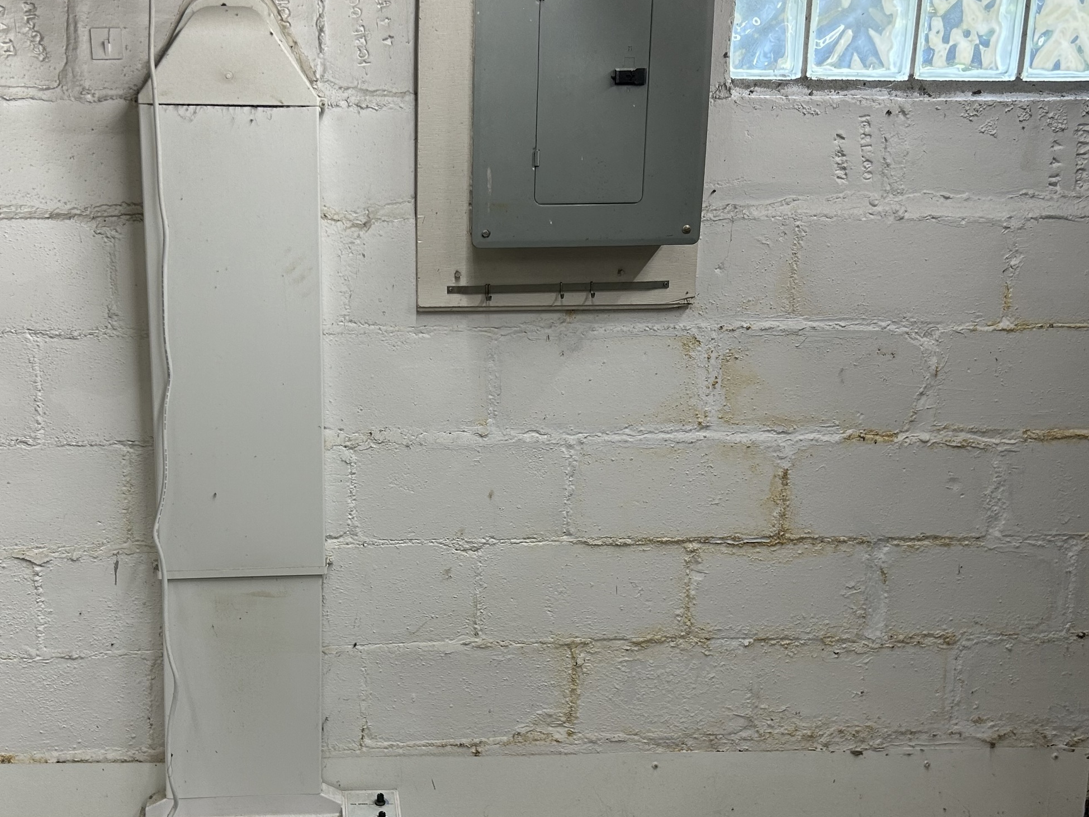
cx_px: 379
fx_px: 1290
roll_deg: +0.6
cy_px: 450
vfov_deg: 35.1
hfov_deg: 45.2
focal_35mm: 41
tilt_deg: -13.0
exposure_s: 1/120
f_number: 1.5
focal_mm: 5.7
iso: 100
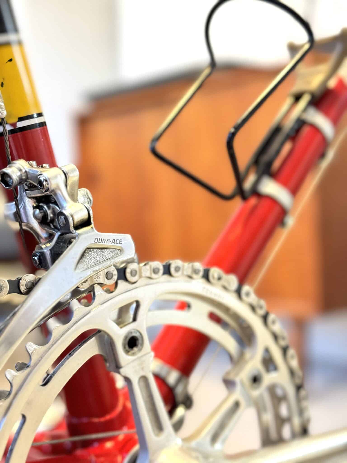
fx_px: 642
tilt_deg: -0.9
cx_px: 174
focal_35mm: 48
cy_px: 232
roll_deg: +1.2
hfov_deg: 30.3
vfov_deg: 39.7
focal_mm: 6.76
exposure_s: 1/25
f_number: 1.78
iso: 500
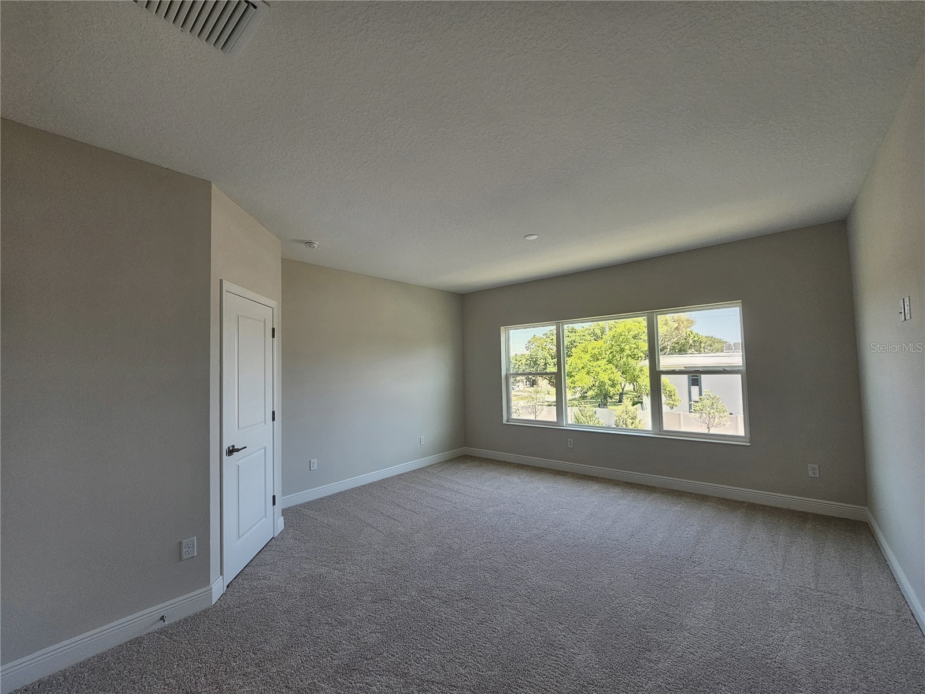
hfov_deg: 106.2
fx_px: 347
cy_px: 347
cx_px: 462
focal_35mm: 13
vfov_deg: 89.9
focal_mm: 2.2
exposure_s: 1/120
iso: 100
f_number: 2.2
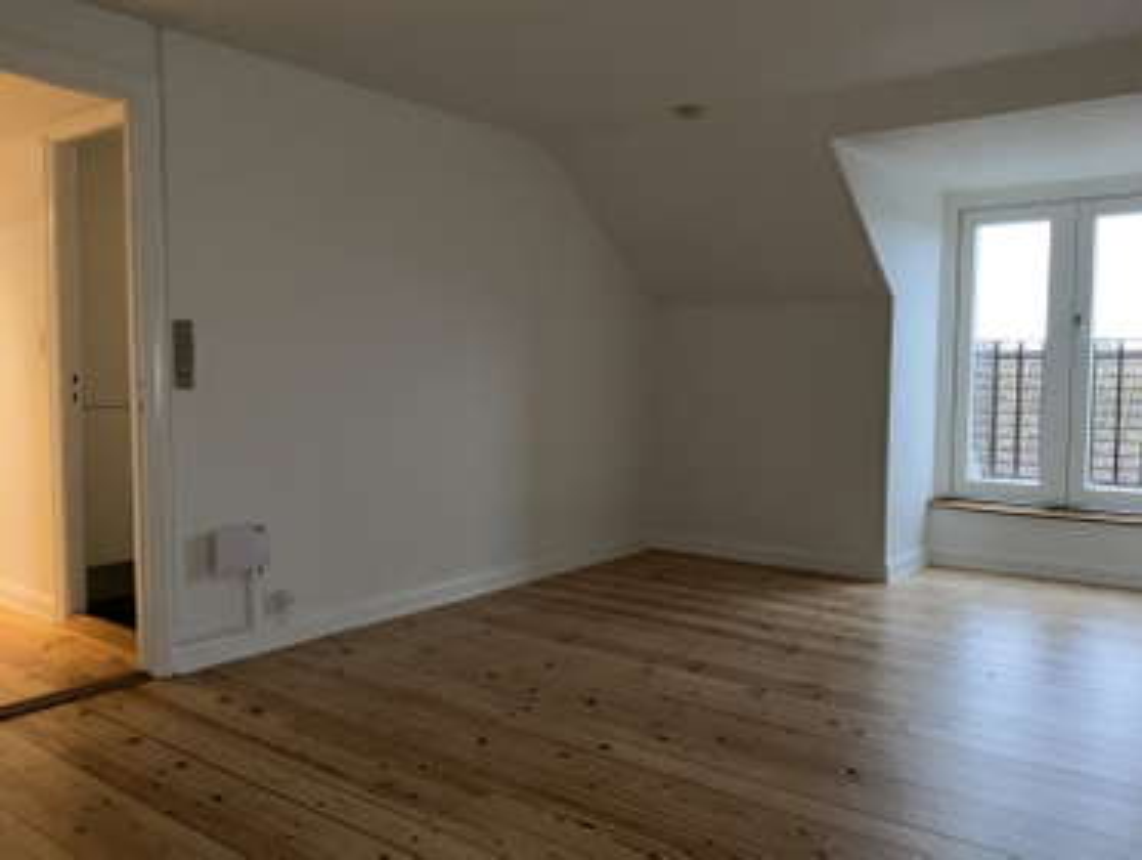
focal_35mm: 29
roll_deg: -0.1
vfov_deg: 48.3
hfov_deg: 61.6
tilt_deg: -4.9
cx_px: 571
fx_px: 958
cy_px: 430
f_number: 1.8
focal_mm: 3
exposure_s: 1/60
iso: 80
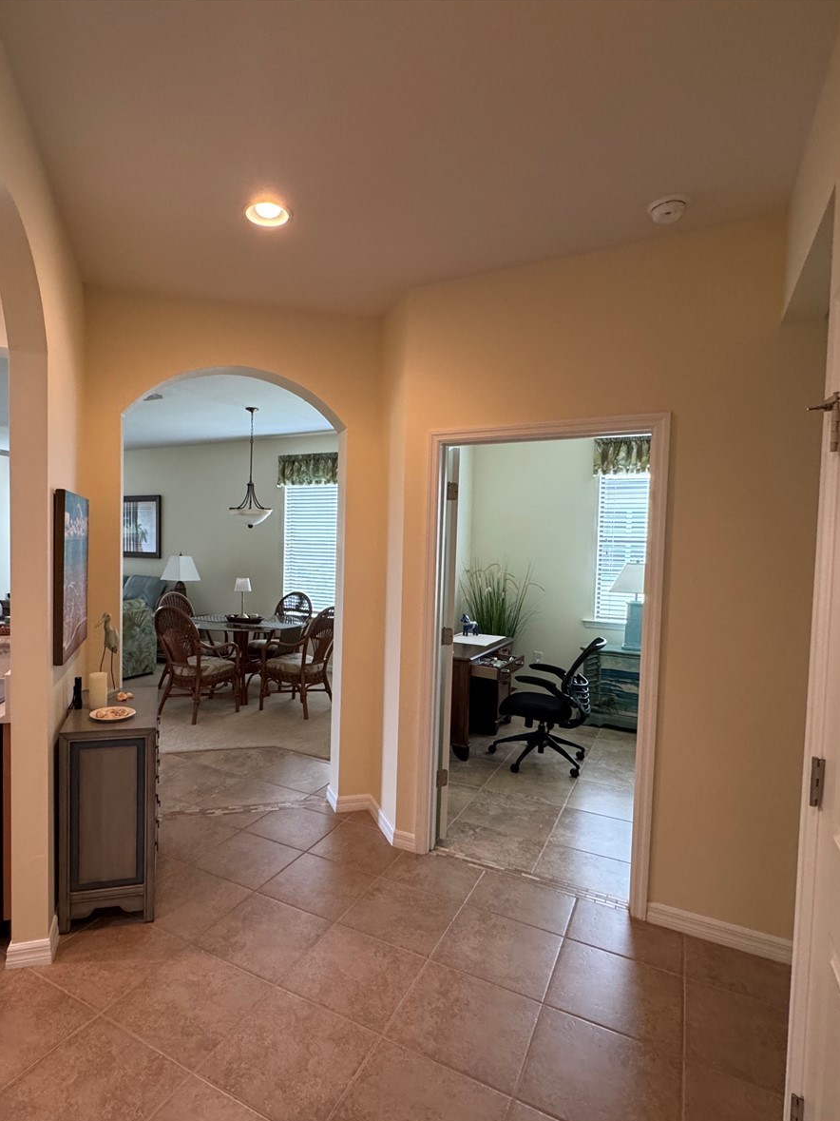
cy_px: 565
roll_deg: -0.4
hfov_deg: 67.9
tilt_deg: -3.0
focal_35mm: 19
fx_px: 615
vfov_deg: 84.7
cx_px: 333
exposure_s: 1/120
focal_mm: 2.22
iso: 320
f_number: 2.2
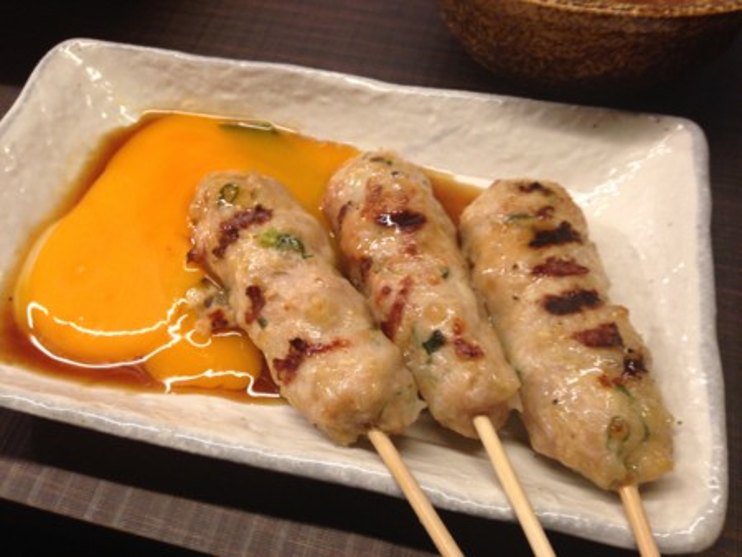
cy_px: 278
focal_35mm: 33
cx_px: 371
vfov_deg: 43.0
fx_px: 708
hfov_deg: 55.3
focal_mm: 4.12
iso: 160
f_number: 2.4
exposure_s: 1/20
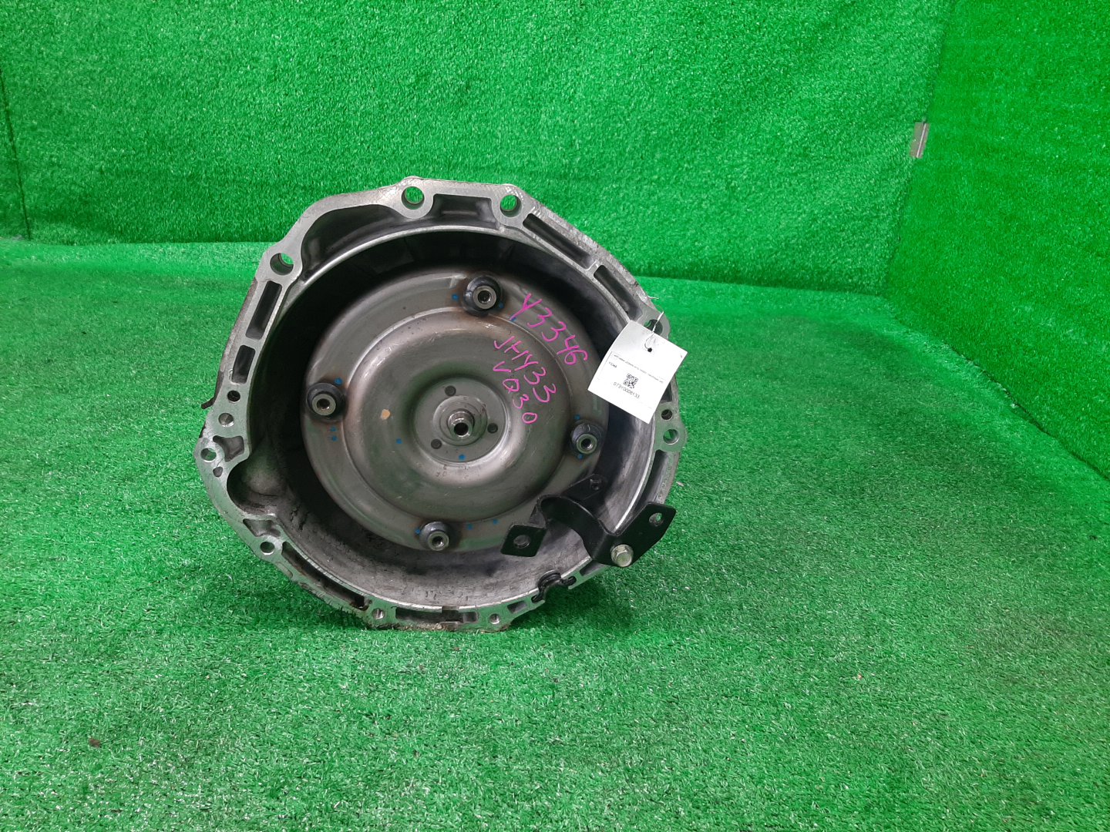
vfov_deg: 53.1
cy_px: 416
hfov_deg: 67.3
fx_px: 834
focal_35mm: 26
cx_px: 555
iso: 115
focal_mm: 3.93
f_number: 1.7
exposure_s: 1/50
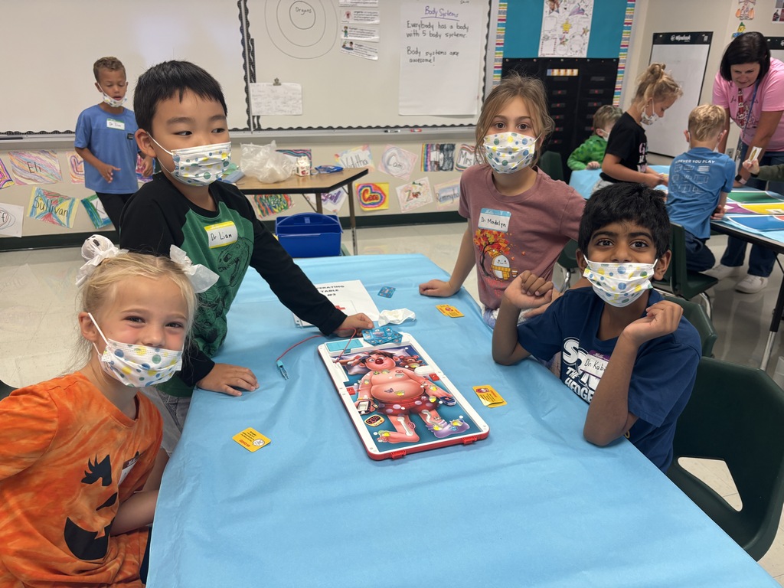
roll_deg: -1.6
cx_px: 392
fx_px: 589
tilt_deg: -22.1
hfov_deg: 67.3
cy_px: 294
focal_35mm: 26
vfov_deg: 53.1
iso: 100
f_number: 1.6
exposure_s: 1/120
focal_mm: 5.96
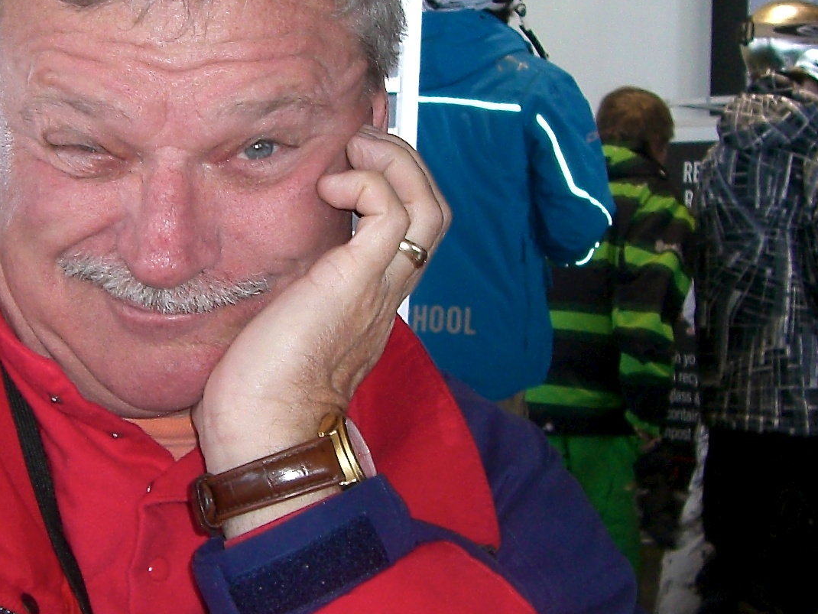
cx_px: 207
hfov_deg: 19.5
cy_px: 320
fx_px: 2364
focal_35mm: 100
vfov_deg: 14.8
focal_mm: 6.2
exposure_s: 1/60
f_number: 2.7
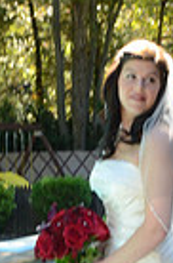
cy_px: 307
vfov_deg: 15.8
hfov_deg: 10.8
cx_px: 124
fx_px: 915
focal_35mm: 126
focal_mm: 20
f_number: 7.1
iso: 500
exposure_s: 1/100
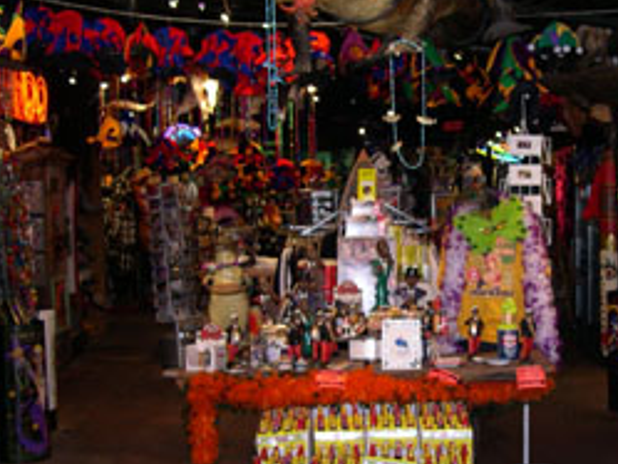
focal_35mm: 61
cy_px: 280
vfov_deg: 24.0
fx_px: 1090
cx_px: 397
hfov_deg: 31.5
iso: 200
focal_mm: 8
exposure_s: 1/60
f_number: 2.8
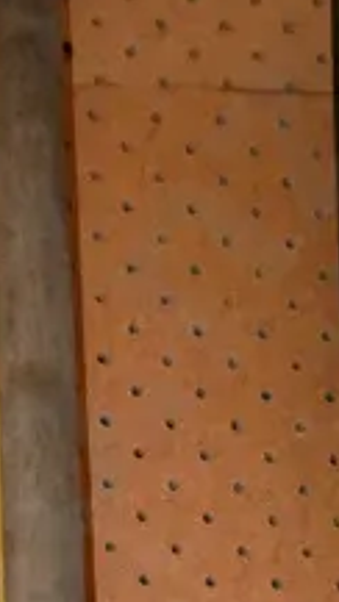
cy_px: 1229
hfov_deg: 8.2
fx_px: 2142
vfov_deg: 13.5
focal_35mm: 134
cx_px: -527
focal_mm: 13
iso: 3200
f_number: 4
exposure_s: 1/80
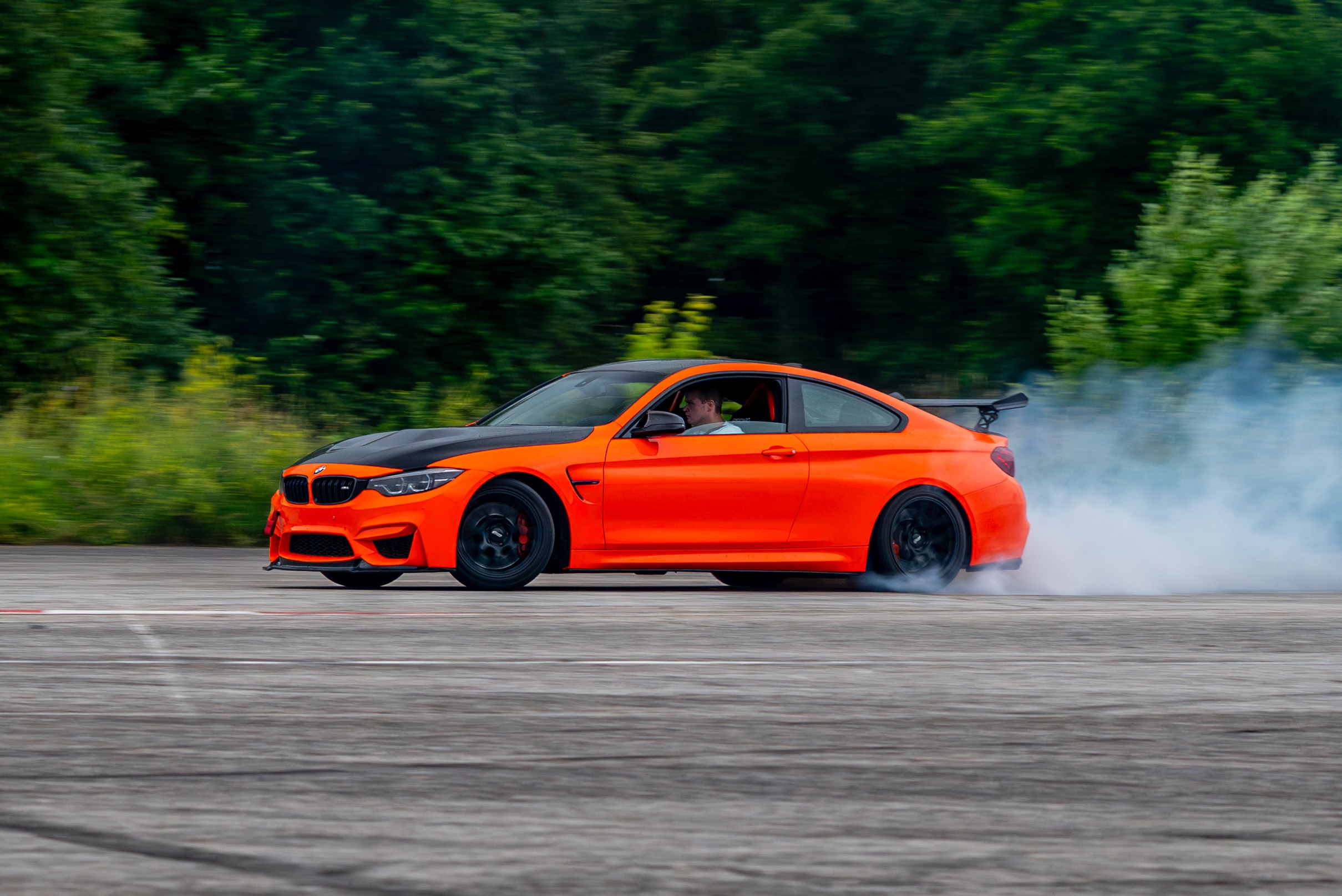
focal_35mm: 211
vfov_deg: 6.5
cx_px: 753
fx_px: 7884
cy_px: 442
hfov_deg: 9.7
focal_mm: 85
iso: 640
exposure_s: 1/160
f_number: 4
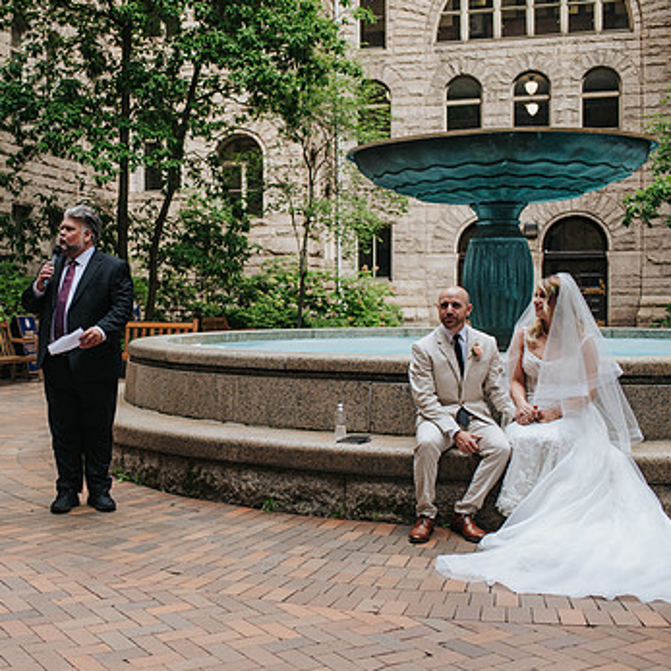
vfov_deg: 32.8
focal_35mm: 52
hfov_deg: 32.0
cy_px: 344
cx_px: 149
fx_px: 1140
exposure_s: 1/400
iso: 140
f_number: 3.2
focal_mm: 35
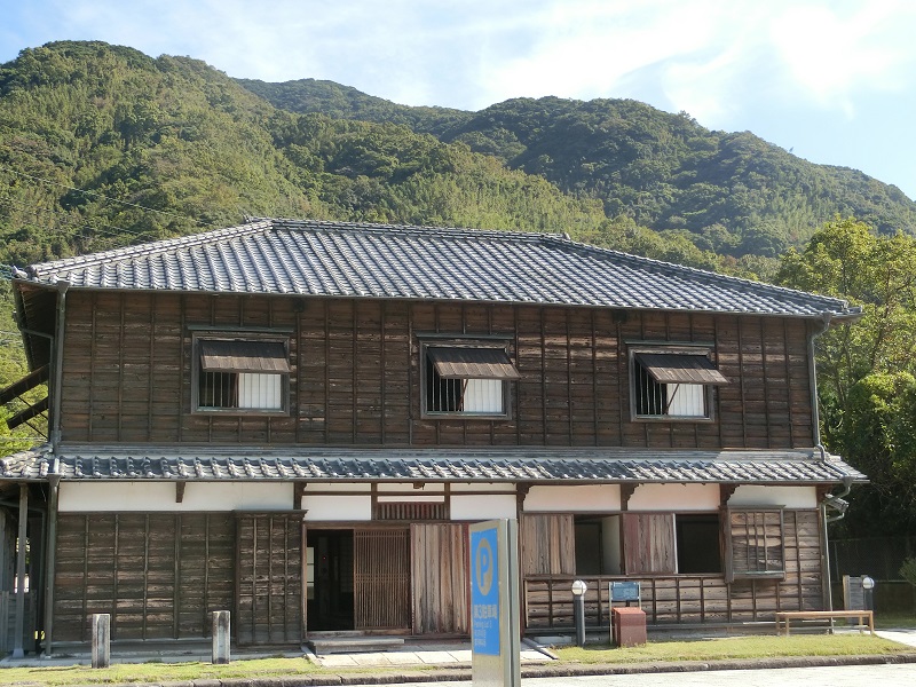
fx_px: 1376
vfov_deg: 28.0
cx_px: 458
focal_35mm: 52
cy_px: 344
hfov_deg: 36.8
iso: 80
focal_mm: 9.3
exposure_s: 1/250
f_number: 4.7
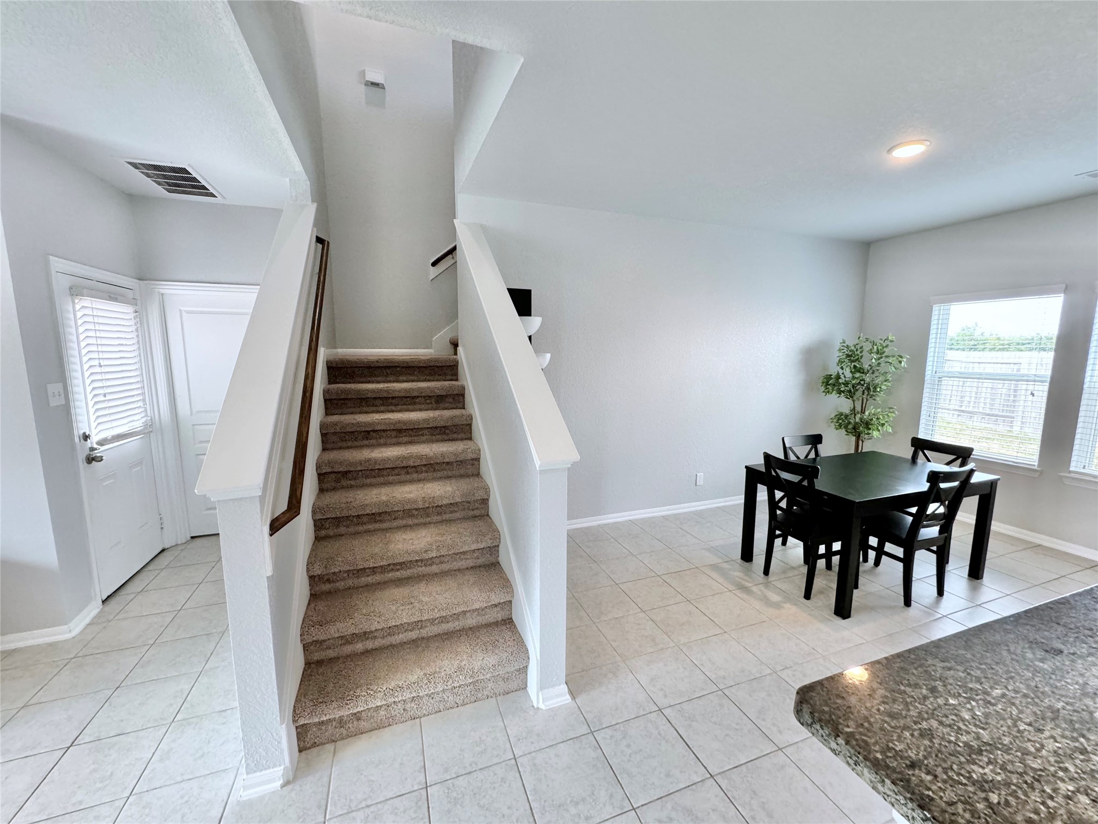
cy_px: 412
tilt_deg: -7.2
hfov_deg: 102.1
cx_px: 549
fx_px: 444
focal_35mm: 14
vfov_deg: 85.7
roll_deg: -0.1
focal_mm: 2.22
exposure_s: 1/120
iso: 320
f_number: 2.2
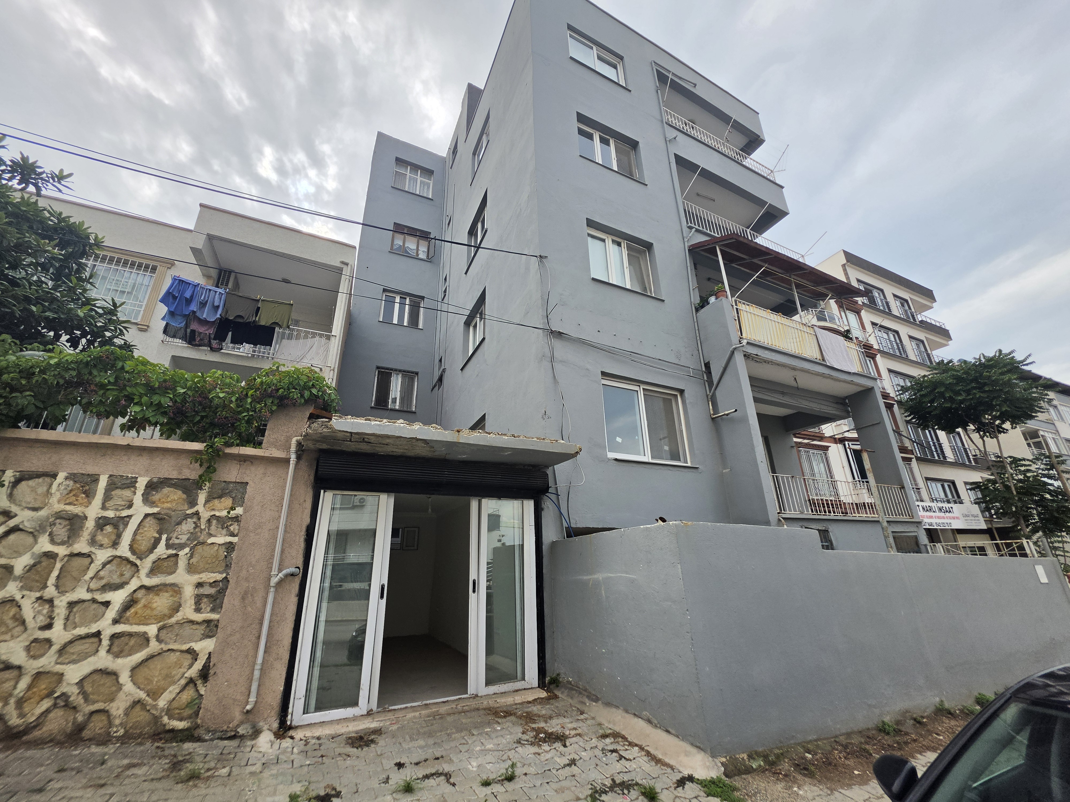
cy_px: 401
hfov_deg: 106.2
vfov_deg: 89.9
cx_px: 535
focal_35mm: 13
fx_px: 402
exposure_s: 1/1588
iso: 32
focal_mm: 2.2
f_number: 1.9
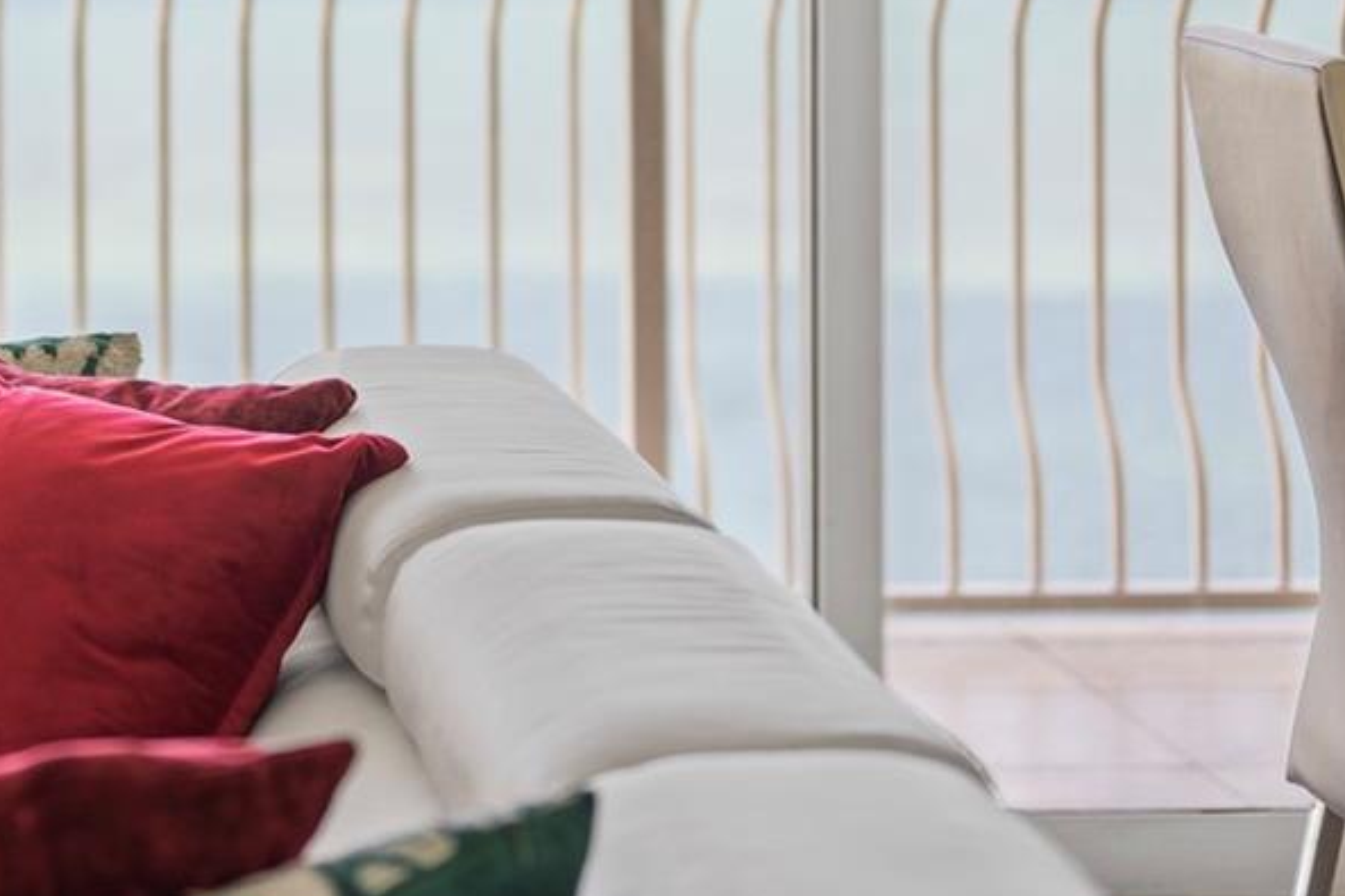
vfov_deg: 10.0
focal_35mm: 135
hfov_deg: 14.8
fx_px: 5042
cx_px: -122
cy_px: -79
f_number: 2
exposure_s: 1/100
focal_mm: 50
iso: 64
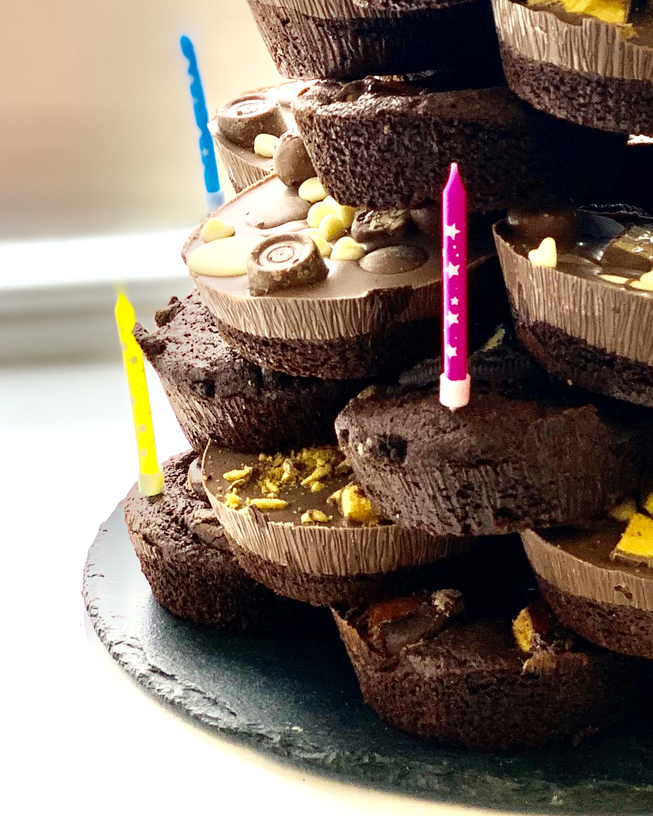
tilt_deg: -9.6
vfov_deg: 15.6
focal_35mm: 120
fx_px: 2899
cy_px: -67
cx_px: 661
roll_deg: -0.8
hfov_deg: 12.7
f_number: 2.4
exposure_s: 1/117
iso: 16
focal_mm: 6
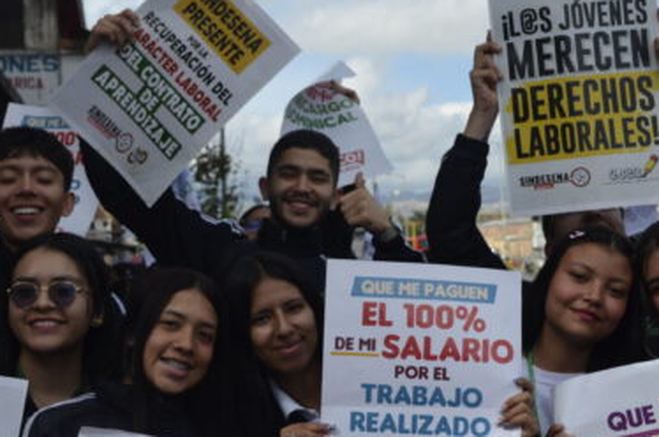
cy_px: 268
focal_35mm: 75
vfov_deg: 18.1
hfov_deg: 27.0
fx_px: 1371
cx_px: 335
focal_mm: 34
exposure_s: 1/1600
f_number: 6.3
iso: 400
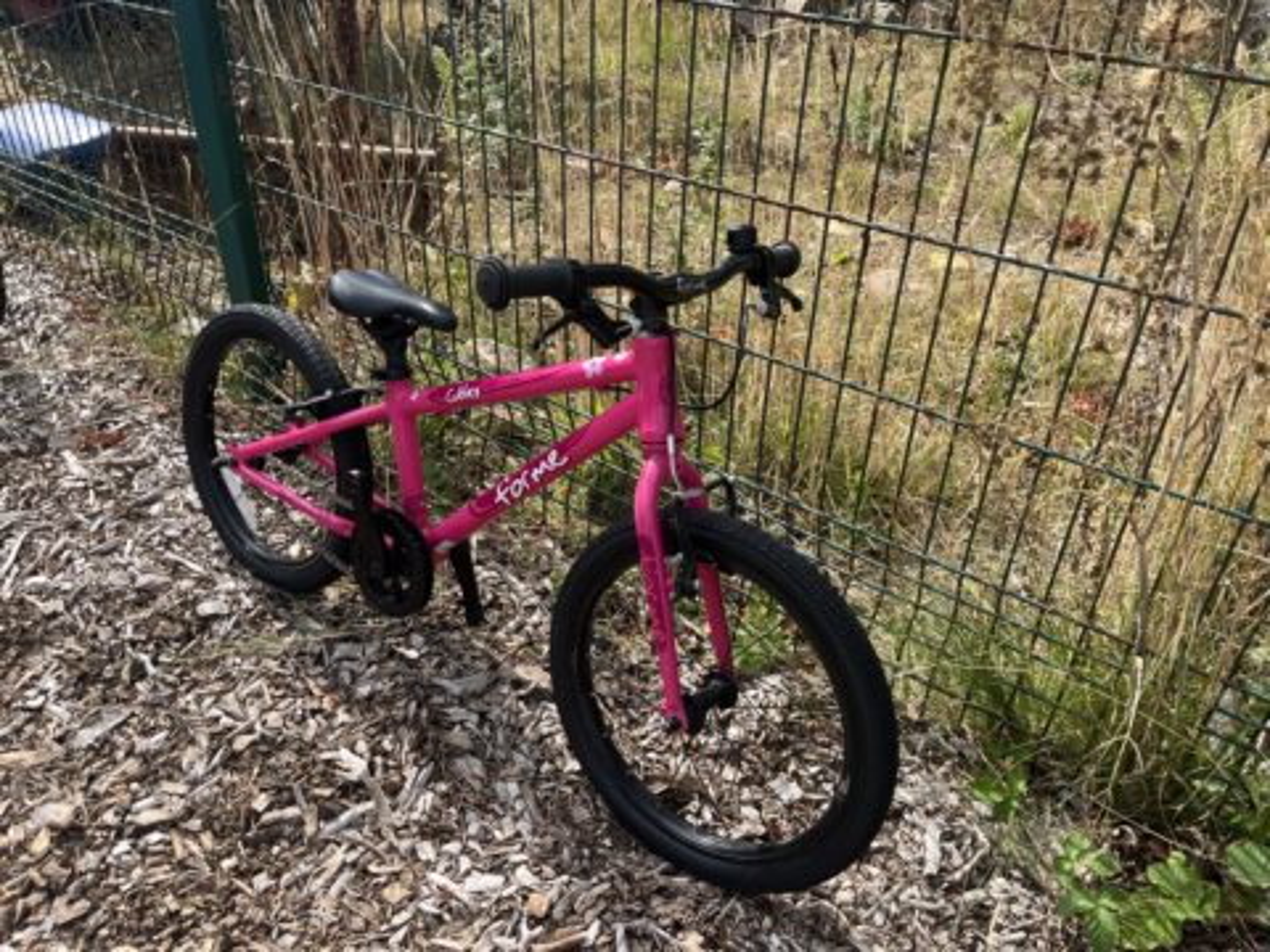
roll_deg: -3.0
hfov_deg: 67.3
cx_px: 635
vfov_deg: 53.1
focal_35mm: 26
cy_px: 476
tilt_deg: -33.7
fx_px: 954
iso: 50
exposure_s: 1/1404
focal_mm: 5.1
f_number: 1.6
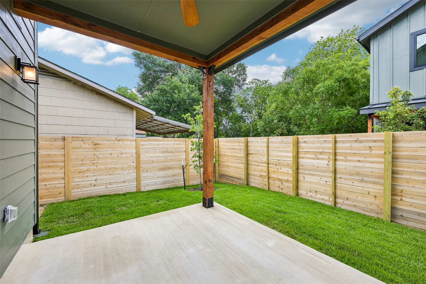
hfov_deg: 100.4
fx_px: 177
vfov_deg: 77.3
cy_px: 142
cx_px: 213
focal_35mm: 15
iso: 100
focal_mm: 15
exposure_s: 1/180
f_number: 6.7
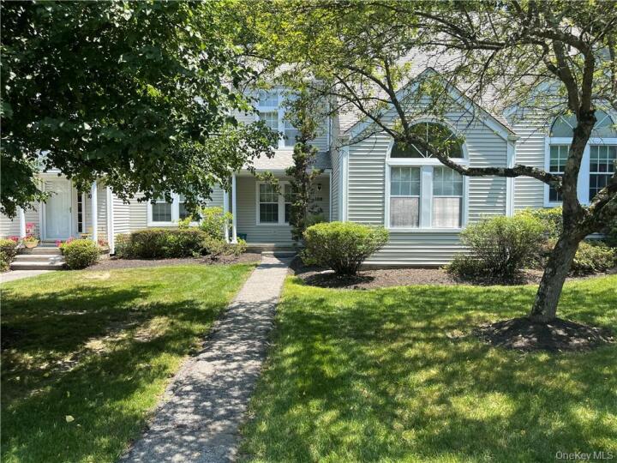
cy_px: 232
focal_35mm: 26
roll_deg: +0.0
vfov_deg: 53.1
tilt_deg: -2.1
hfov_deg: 67.3
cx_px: 308
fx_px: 463
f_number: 1.6
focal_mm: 5.1
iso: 50
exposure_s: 1/1600
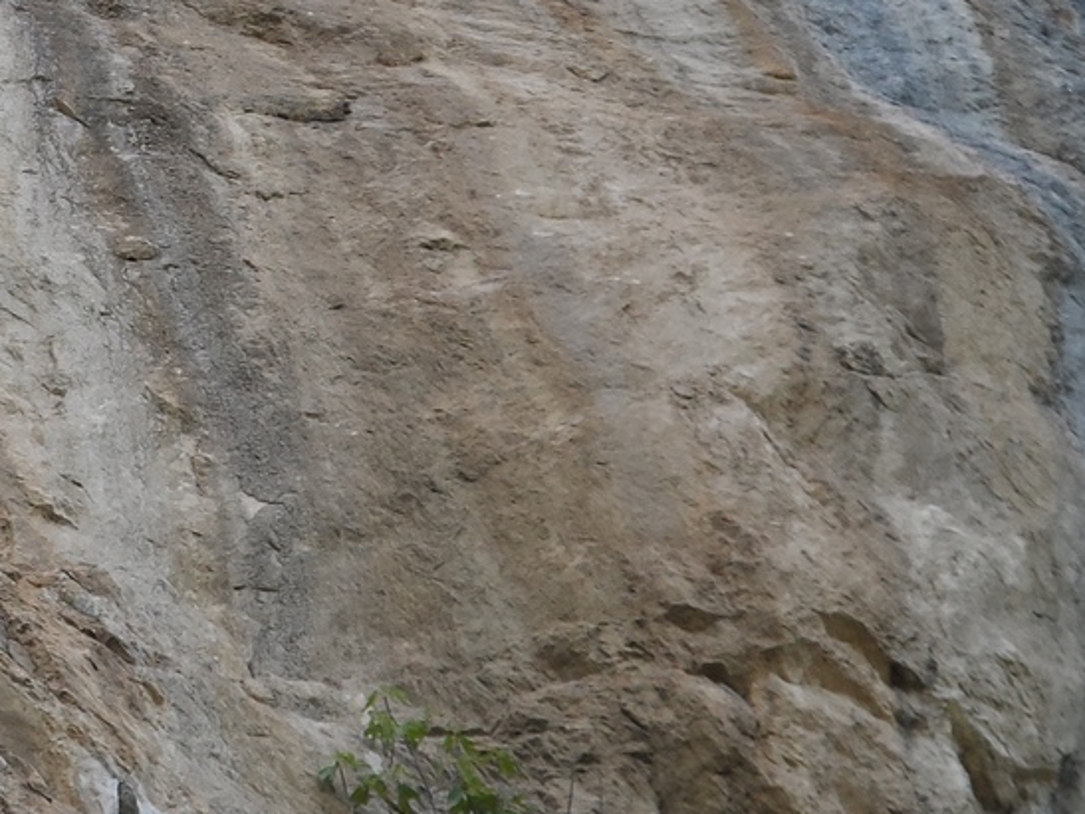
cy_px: 117
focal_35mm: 158
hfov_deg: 12.1
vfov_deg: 9.4
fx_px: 4951
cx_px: -381
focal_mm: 9.7
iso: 80
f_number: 3.6
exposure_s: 1/125
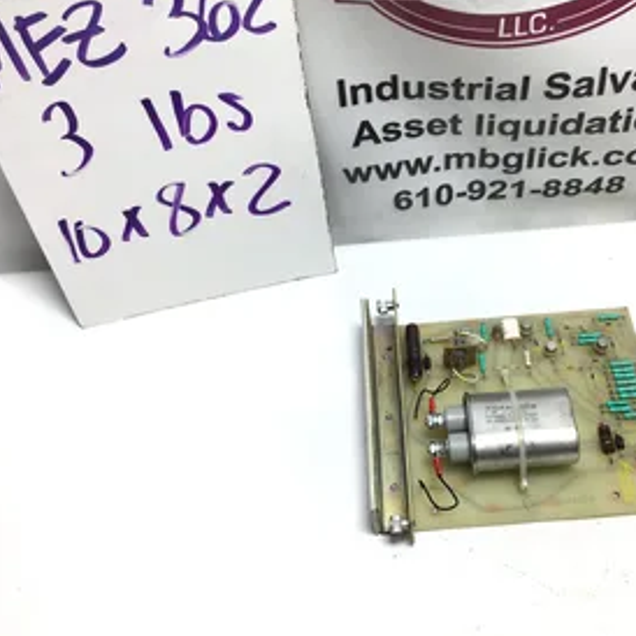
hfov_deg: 41.4
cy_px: 295
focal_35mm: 40
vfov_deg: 41.8
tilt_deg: -50.7
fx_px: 831
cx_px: 411
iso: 25
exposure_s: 1/120
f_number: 2.4
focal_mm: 3.3
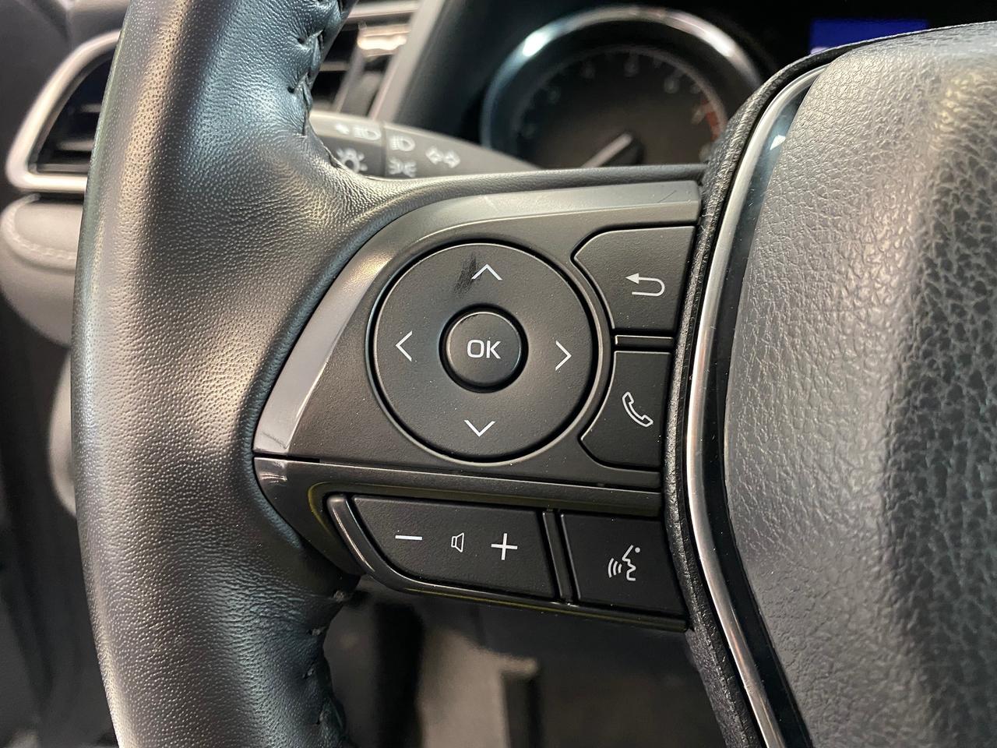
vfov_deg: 53.1
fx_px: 749
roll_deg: -0.6
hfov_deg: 67.3
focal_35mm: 26
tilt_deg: -21.6
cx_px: 498
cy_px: 374
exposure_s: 1/30
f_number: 1.8
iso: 500
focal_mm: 4.25
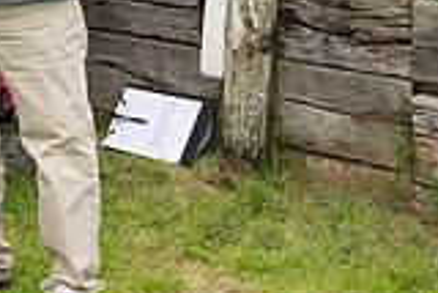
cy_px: -56
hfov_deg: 14.8
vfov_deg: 10.6
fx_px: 1547
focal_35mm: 127
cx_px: -257
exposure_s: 1/800
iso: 1600
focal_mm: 35
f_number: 8
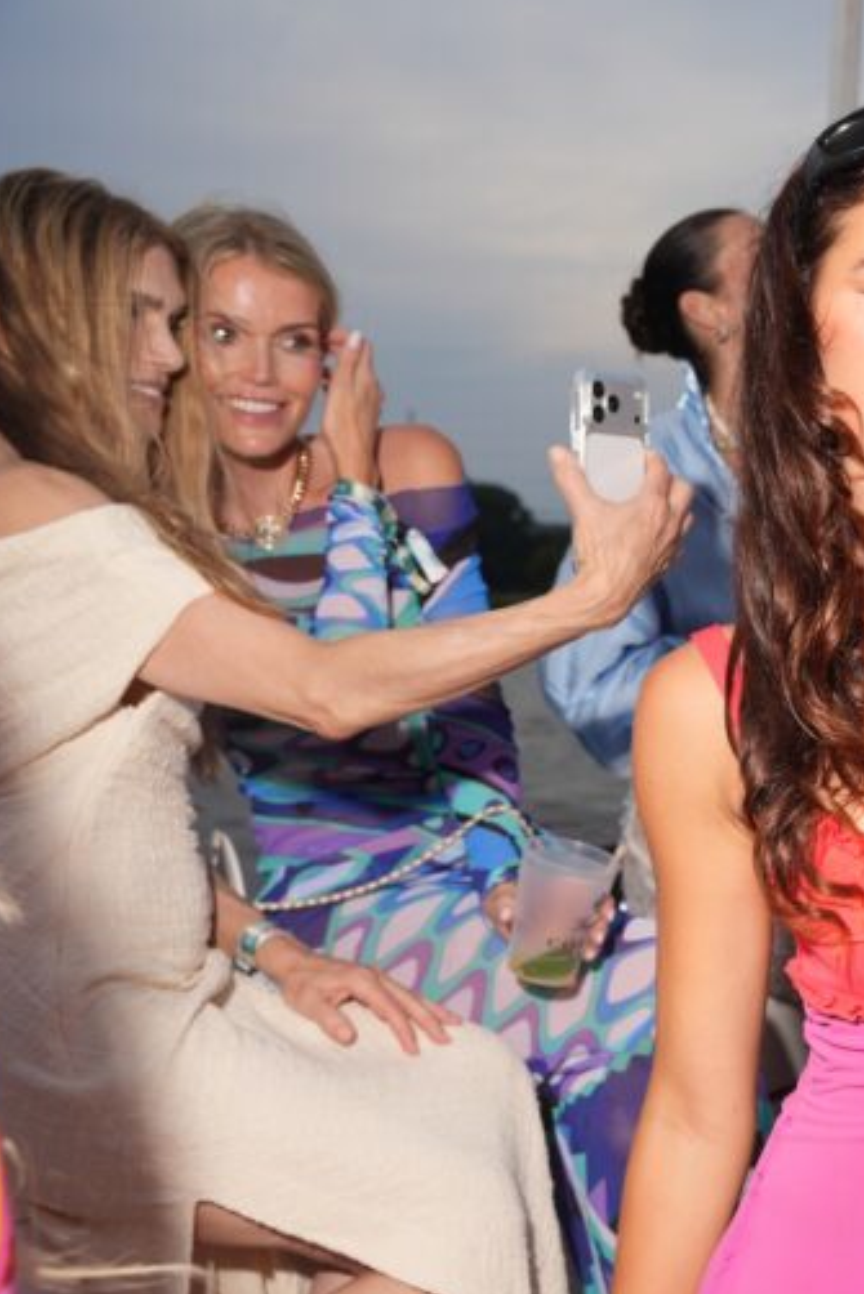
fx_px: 1893
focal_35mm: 53
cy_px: 639
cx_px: 957
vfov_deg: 37.8
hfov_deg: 24.0
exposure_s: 1/200
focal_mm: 34.4
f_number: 5
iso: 160
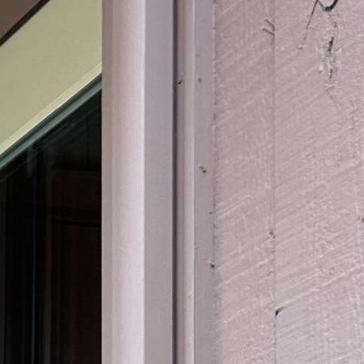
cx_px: -459
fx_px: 1725
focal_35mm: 145
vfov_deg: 10.9
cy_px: 750
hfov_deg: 10.6
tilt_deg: +2.0
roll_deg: -0.2
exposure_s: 1/258
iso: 40
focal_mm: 5.7
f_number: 1.5
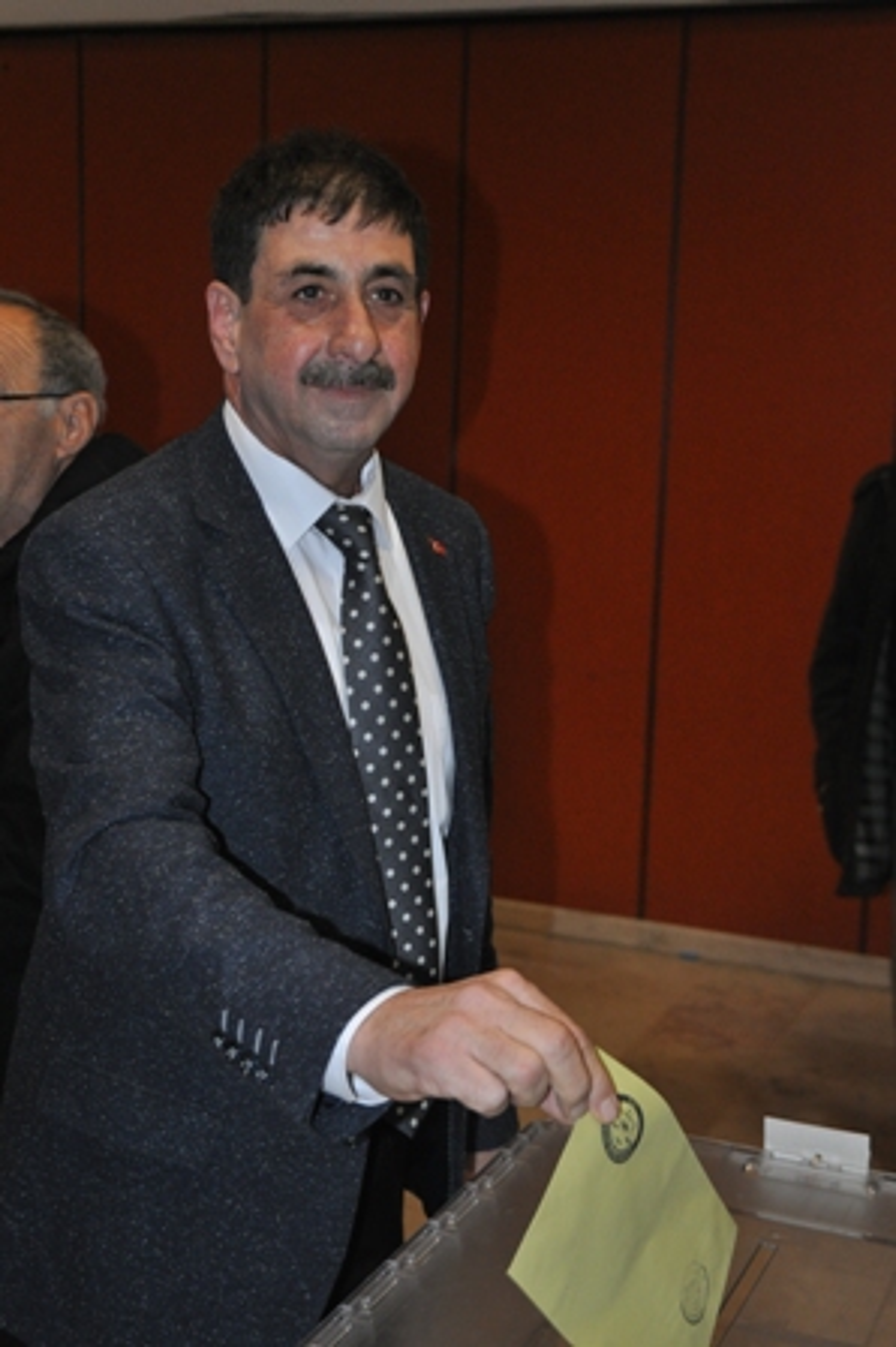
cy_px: 674
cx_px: 448
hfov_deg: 23.7
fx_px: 2131
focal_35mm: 57
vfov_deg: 35.1
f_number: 4.2
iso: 800
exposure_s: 1/60
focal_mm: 38
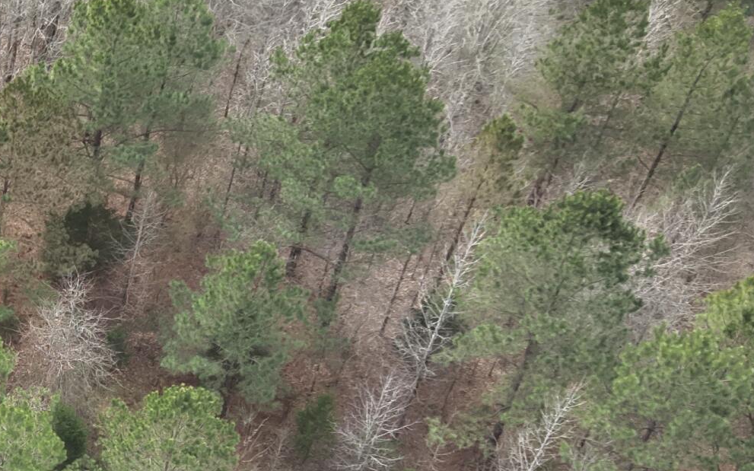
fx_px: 1582
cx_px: -148
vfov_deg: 16.7
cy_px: 415
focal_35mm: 77
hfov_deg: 24.3
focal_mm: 4.4
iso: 100
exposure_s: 1/240
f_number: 2.8
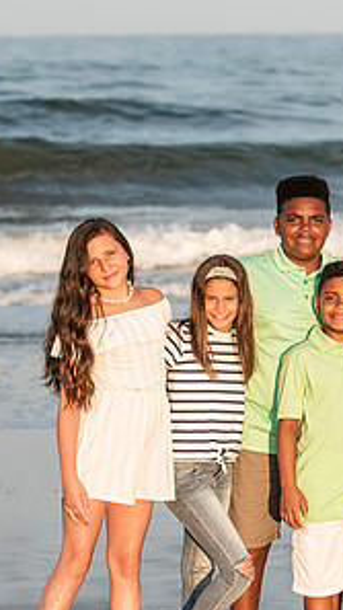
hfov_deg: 7.2
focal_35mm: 168
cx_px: 411
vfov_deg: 12.8
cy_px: 358
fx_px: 2717
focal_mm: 82
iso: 400
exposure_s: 1/2500
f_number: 3.5
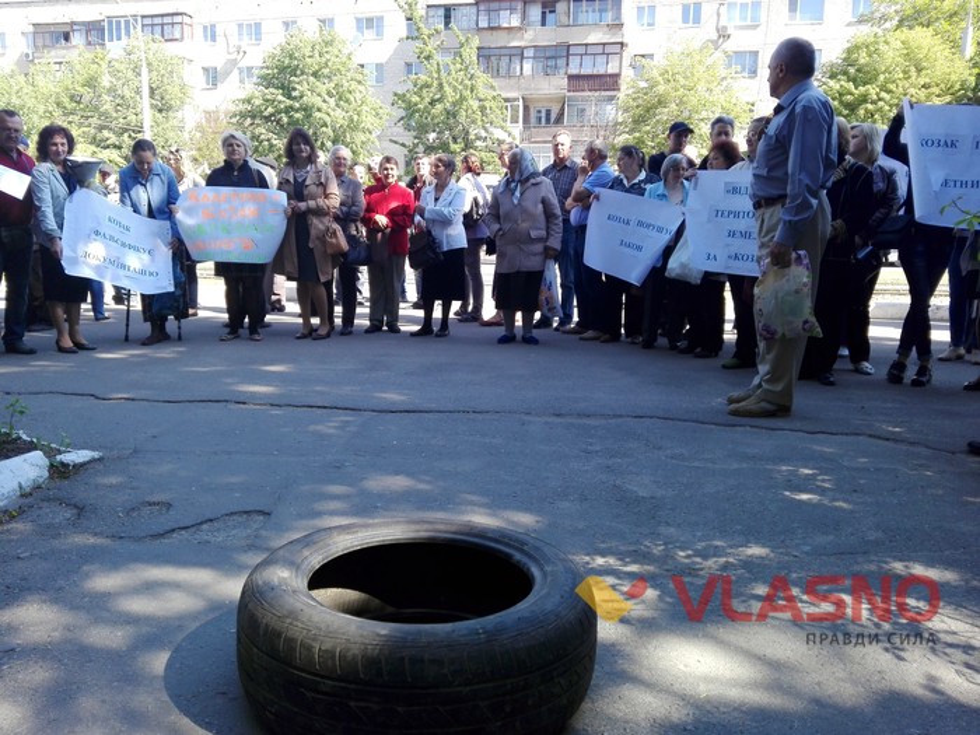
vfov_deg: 51.4
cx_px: 490
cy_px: 368
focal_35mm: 27
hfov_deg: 65.3
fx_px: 764
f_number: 2
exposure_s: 1/195
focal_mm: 3.68
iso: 100
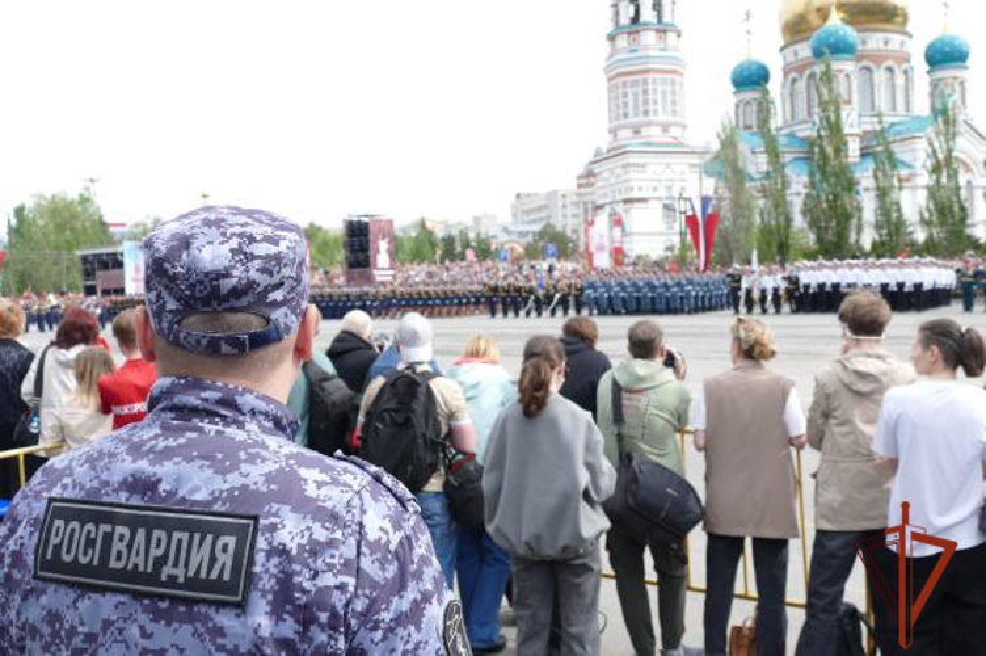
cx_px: 493
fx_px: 903
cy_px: 328
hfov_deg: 57.3
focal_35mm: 33
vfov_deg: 39.9
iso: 125
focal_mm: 12.12
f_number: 3
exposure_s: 1/800
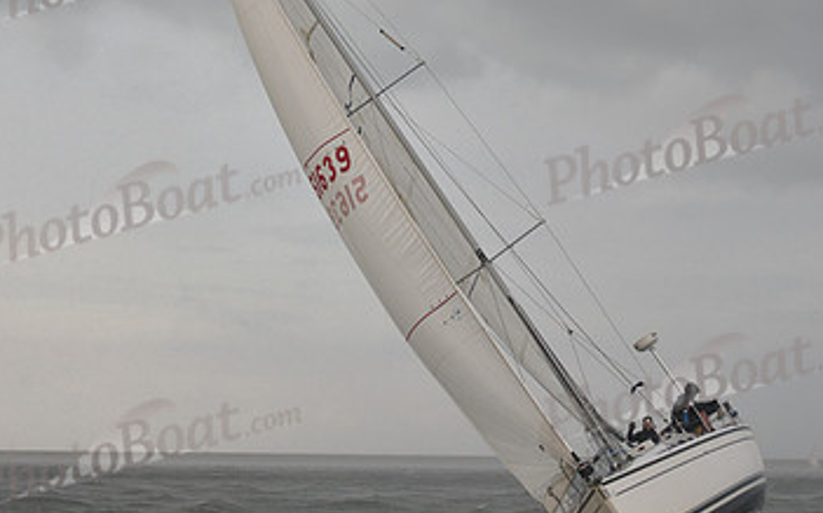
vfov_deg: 11.0
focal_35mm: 118
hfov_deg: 17.7
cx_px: 423
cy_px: 56
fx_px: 2645
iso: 400
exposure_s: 1/640
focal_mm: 70
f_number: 2.8
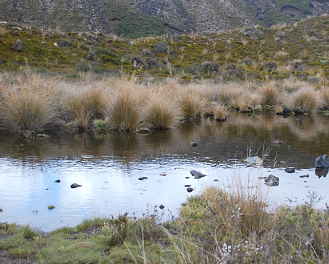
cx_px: 225
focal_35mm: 51
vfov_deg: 29.7
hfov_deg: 36.2
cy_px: 134
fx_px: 497
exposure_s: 1/500
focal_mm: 26
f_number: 5.6
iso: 400
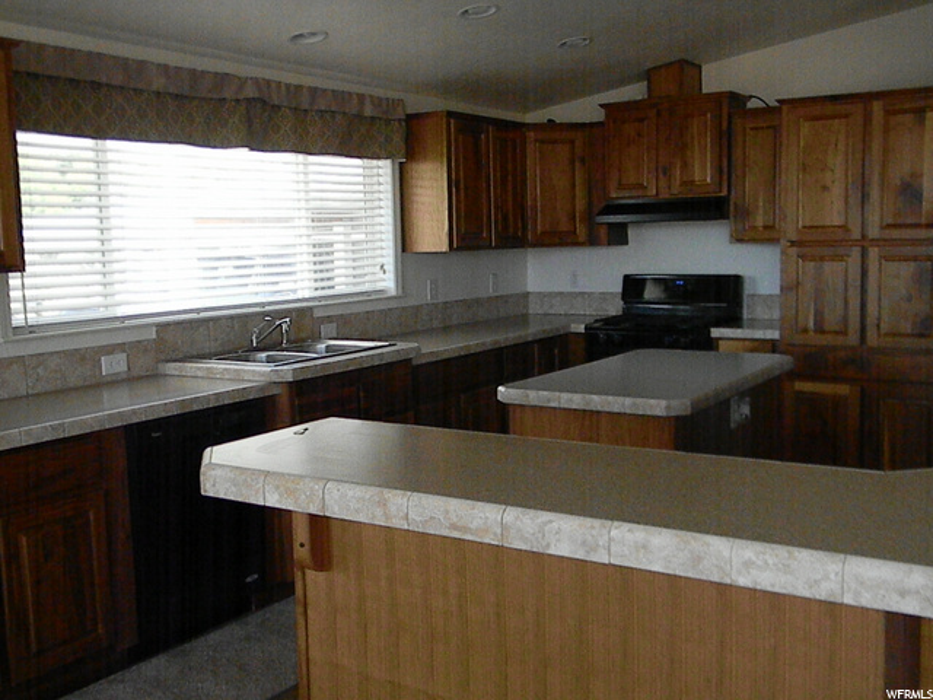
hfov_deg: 52.6
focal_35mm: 35
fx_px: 943
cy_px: 350
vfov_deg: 40.7
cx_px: 466
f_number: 3.7
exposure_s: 1/249
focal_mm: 6.4
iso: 1124
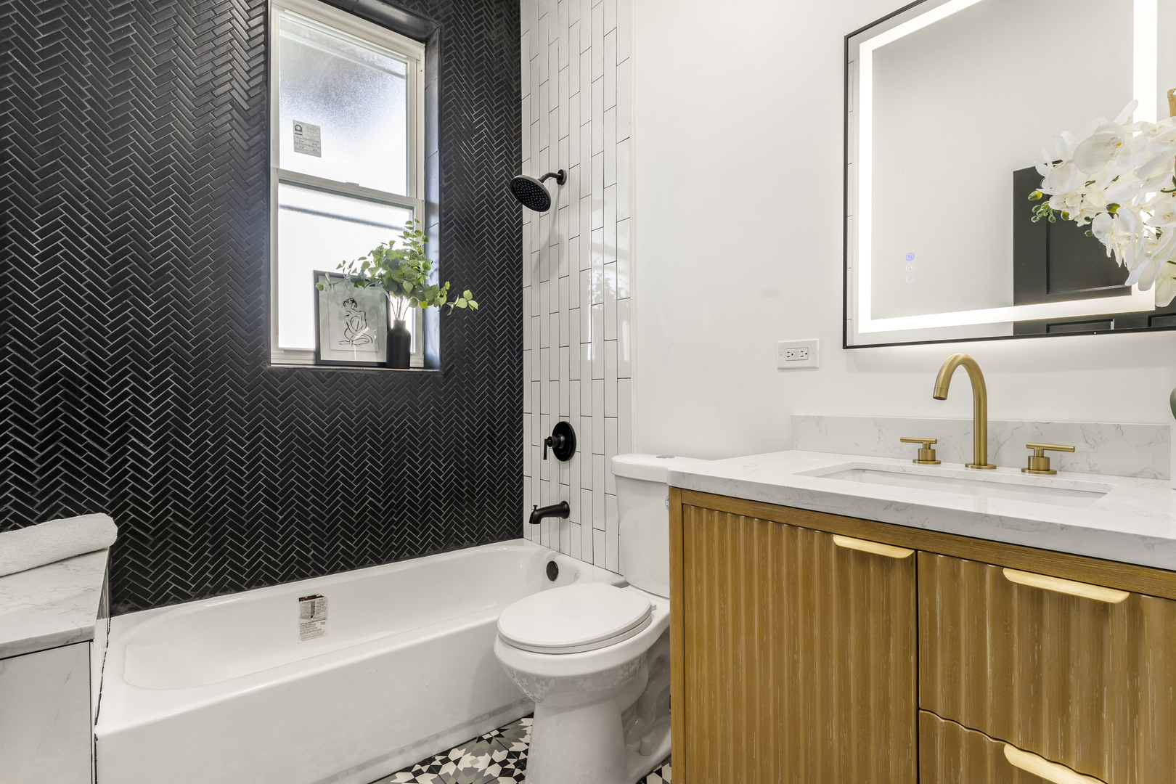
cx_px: 588
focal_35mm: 17
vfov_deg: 71.7
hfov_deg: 94.6
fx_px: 542
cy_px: 392
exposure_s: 1/15
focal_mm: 16.6
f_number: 9.5
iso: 320
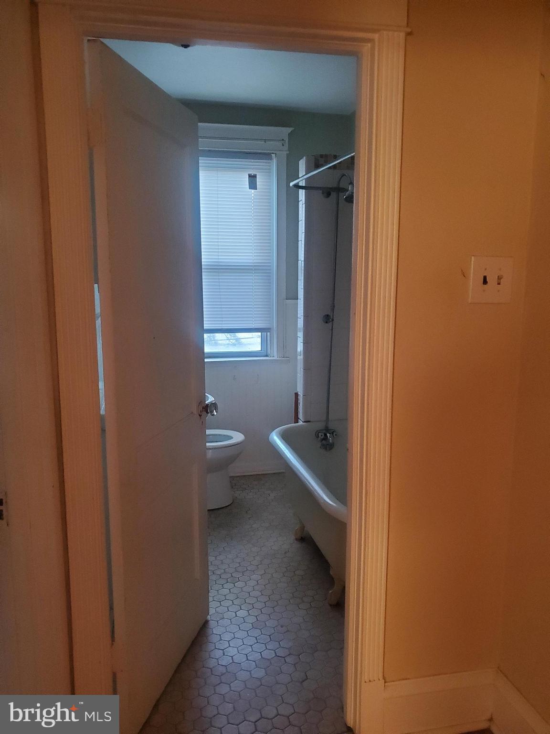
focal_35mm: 26
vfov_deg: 67.3
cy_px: 367
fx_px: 551
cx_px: 275
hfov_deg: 53.1
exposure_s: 1/50
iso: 500
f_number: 1.5
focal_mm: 4.3
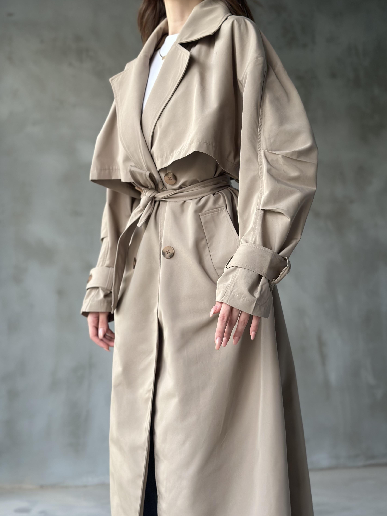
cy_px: 245
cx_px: 201
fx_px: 760
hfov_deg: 28.6
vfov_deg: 37.5
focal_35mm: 51
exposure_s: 1/114
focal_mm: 6.86
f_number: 1.78
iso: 125
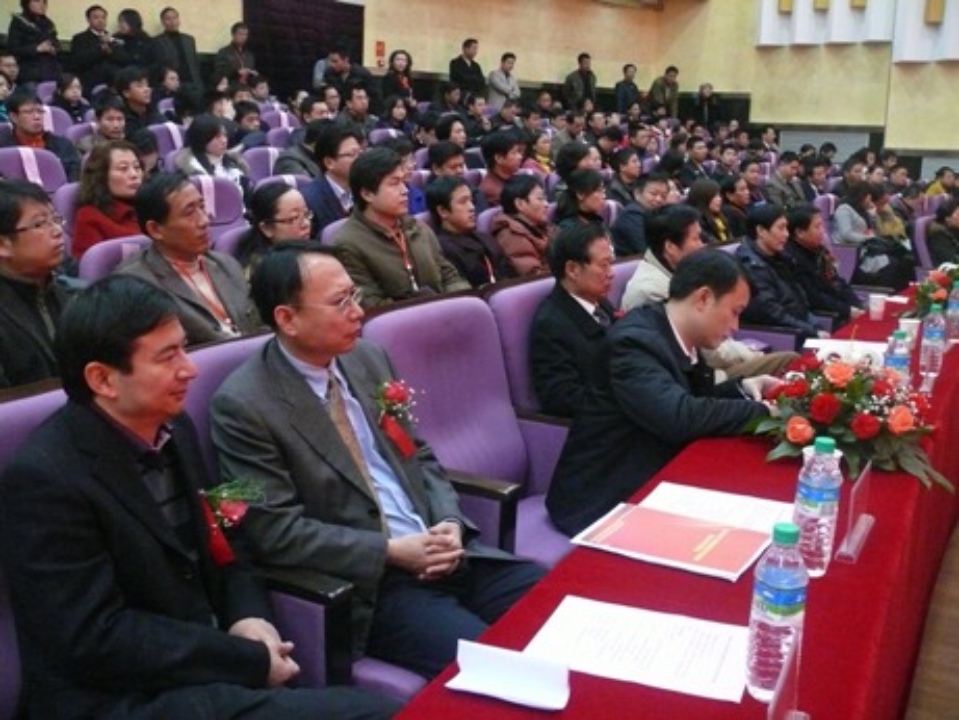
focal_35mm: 35
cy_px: 360
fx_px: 970
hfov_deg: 52.6
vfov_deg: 40.7
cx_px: 480
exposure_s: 1/20
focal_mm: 7.4
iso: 800
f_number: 2.8
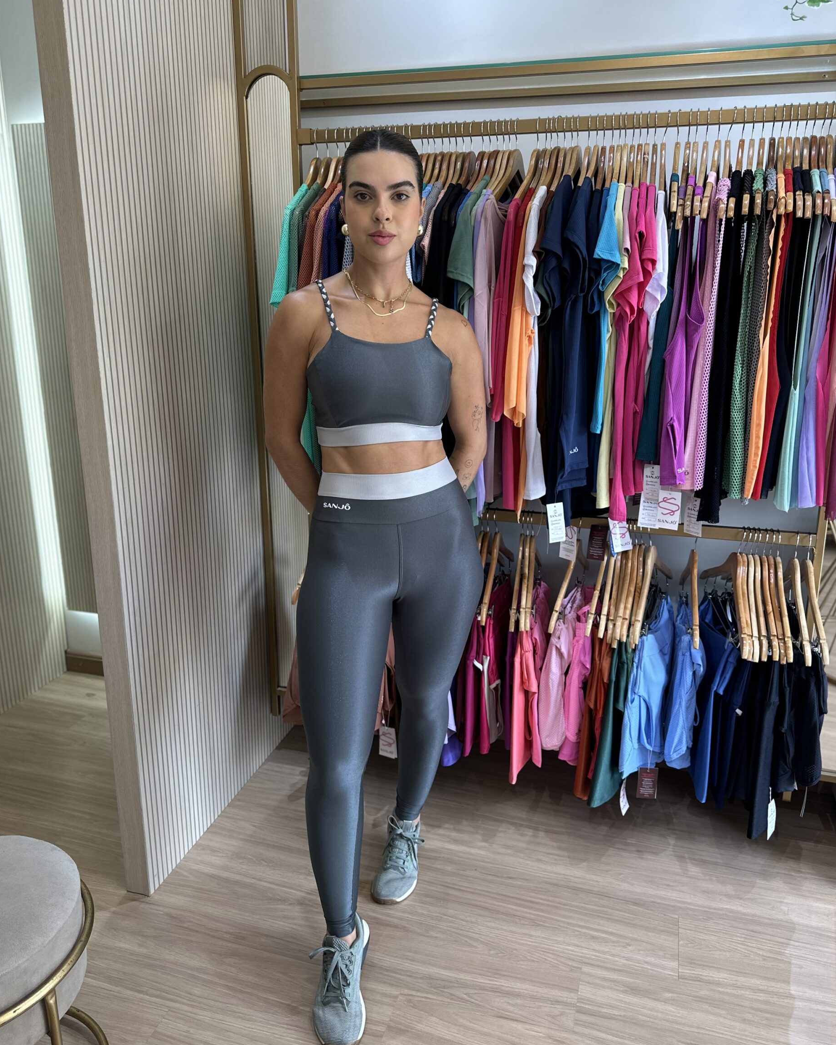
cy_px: 489
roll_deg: -0.8
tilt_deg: -14.0
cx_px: 418
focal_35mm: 26
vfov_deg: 66.0
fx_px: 804
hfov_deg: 54.9
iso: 125
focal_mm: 6.86
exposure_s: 1/120
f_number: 1.78
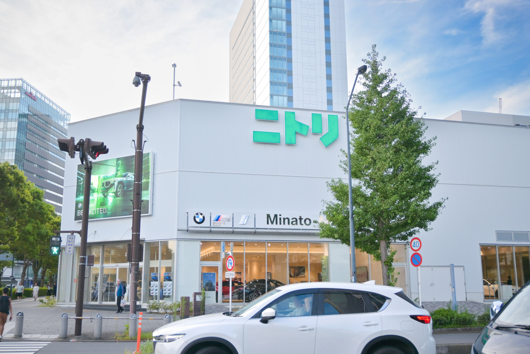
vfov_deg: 38.4
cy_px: 177
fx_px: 508
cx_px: 265
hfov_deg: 55.1
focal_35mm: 34
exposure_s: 1/160
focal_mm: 23
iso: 100
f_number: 4.2
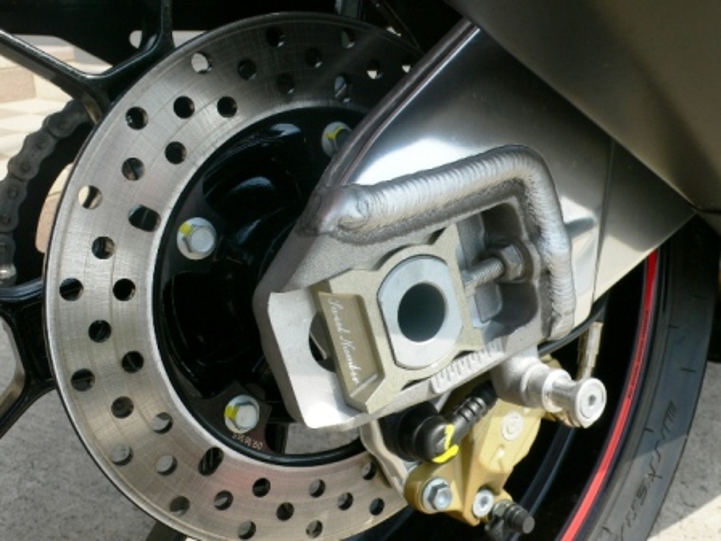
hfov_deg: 54.0
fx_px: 708
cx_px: 360
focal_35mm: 34
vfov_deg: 41.8
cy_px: 270
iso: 80
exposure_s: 1/320
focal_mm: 6.3
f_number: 4
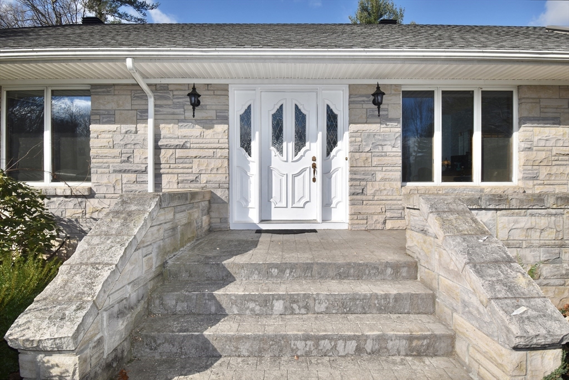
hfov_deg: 85.4
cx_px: 284
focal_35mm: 20
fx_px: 308
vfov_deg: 63.2
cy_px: 190
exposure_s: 1/200
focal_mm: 13
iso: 100
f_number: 13
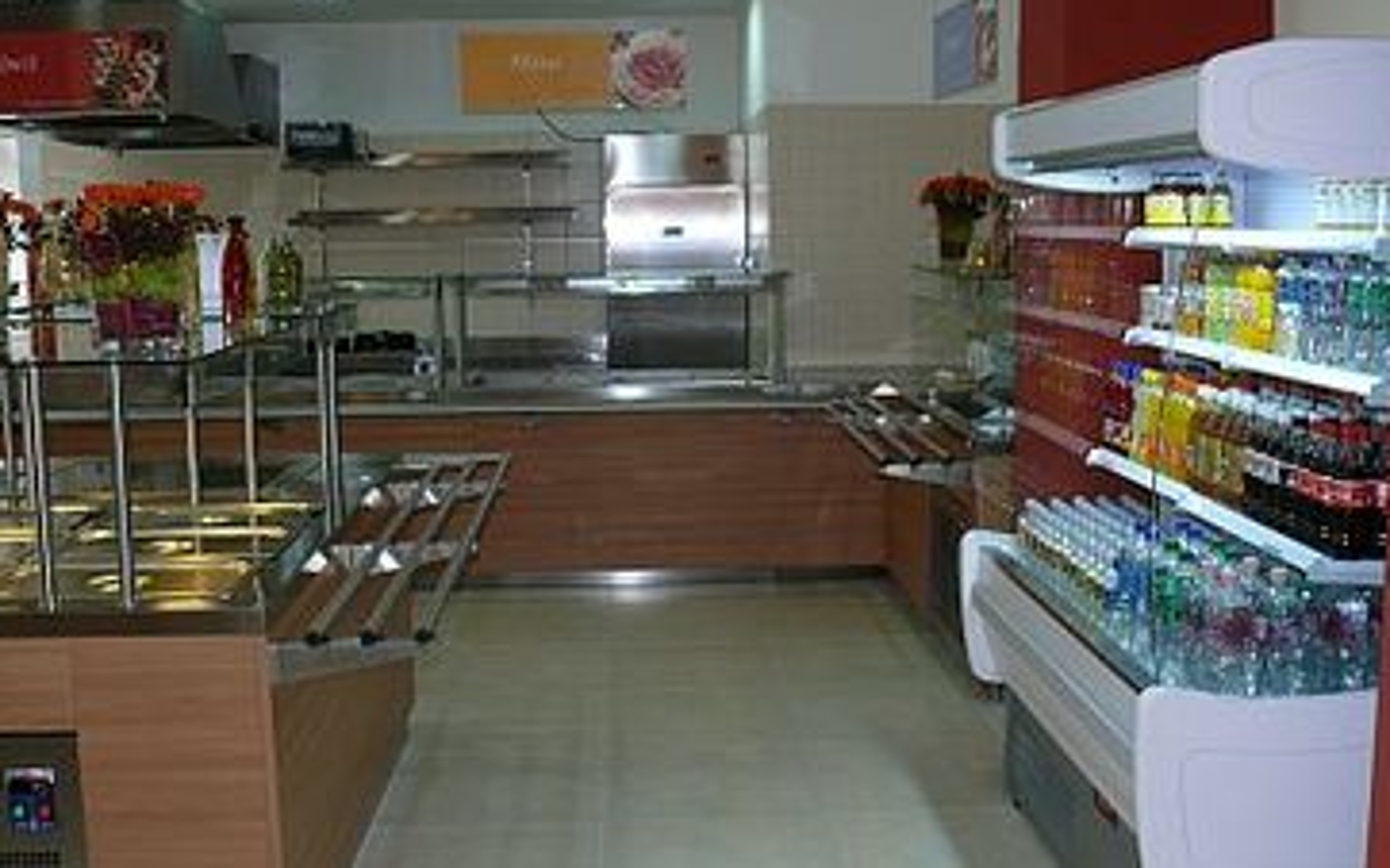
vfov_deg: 31.2
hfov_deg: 48.2
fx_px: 1553
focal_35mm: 41
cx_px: 756
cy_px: 476
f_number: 2.8
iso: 100
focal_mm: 7.4
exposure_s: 1/30
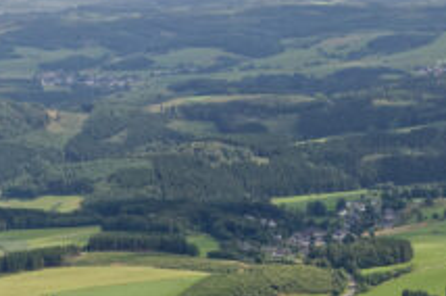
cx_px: 444
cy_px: 301
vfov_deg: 9.0
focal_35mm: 151
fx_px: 1868
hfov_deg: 13.4
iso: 400
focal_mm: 42
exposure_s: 1/1250
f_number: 5.6
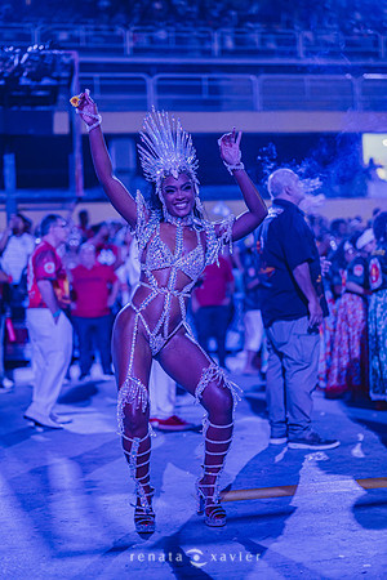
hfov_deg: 27.0
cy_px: 290
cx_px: 194
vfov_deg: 39.6
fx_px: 806
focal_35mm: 50
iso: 1600
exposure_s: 1/1000
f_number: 1.2
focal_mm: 50
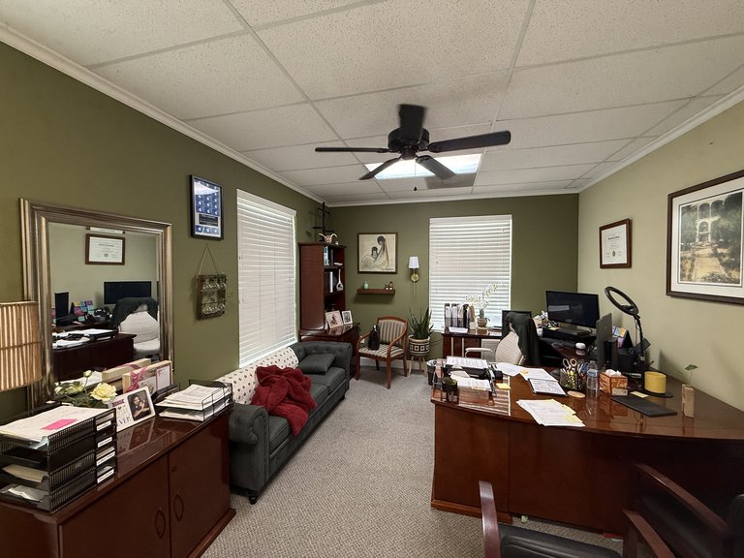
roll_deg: +0.4
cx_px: 372
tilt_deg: -1.4
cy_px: 279
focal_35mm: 14
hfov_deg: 102.1
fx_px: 301
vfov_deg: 85.7
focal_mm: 2.22
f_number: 2.2
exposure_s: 1/60
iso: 160
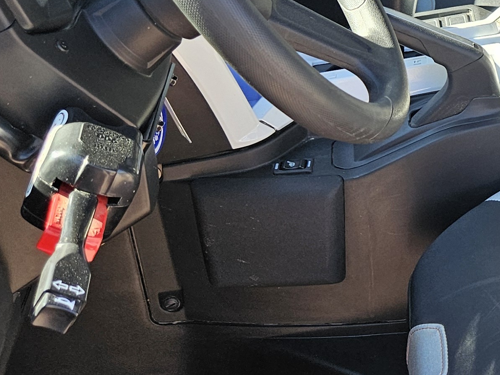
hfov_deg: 21.9
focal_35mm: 77
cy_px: 46
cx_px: 703
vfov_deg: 18.8
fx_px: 1112
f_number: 1.8
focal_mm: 5.4
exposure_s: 1/180
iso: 40
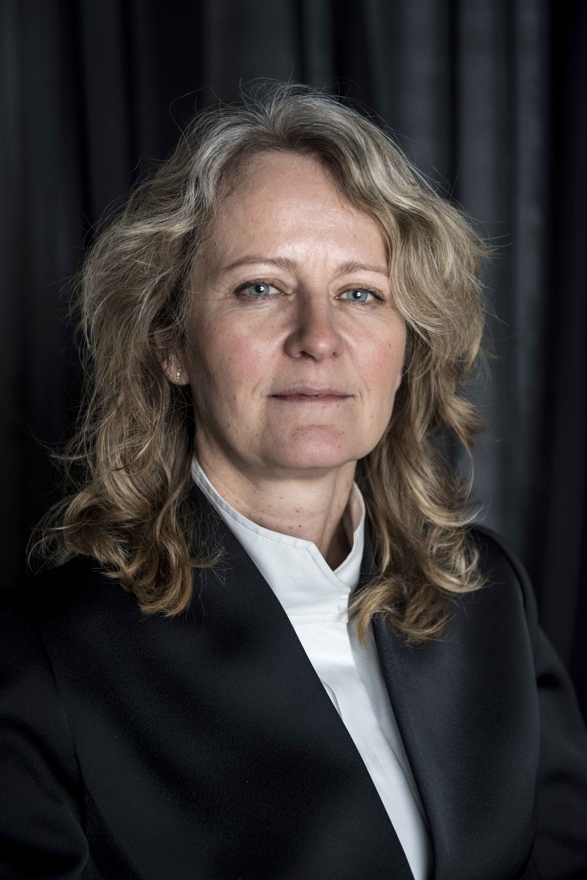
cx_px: 294
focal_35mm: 62
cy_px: 440
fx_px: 1515
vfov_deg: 32.4
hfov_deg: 21.9
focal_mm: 62
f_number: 4
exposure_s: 1/200
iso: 400
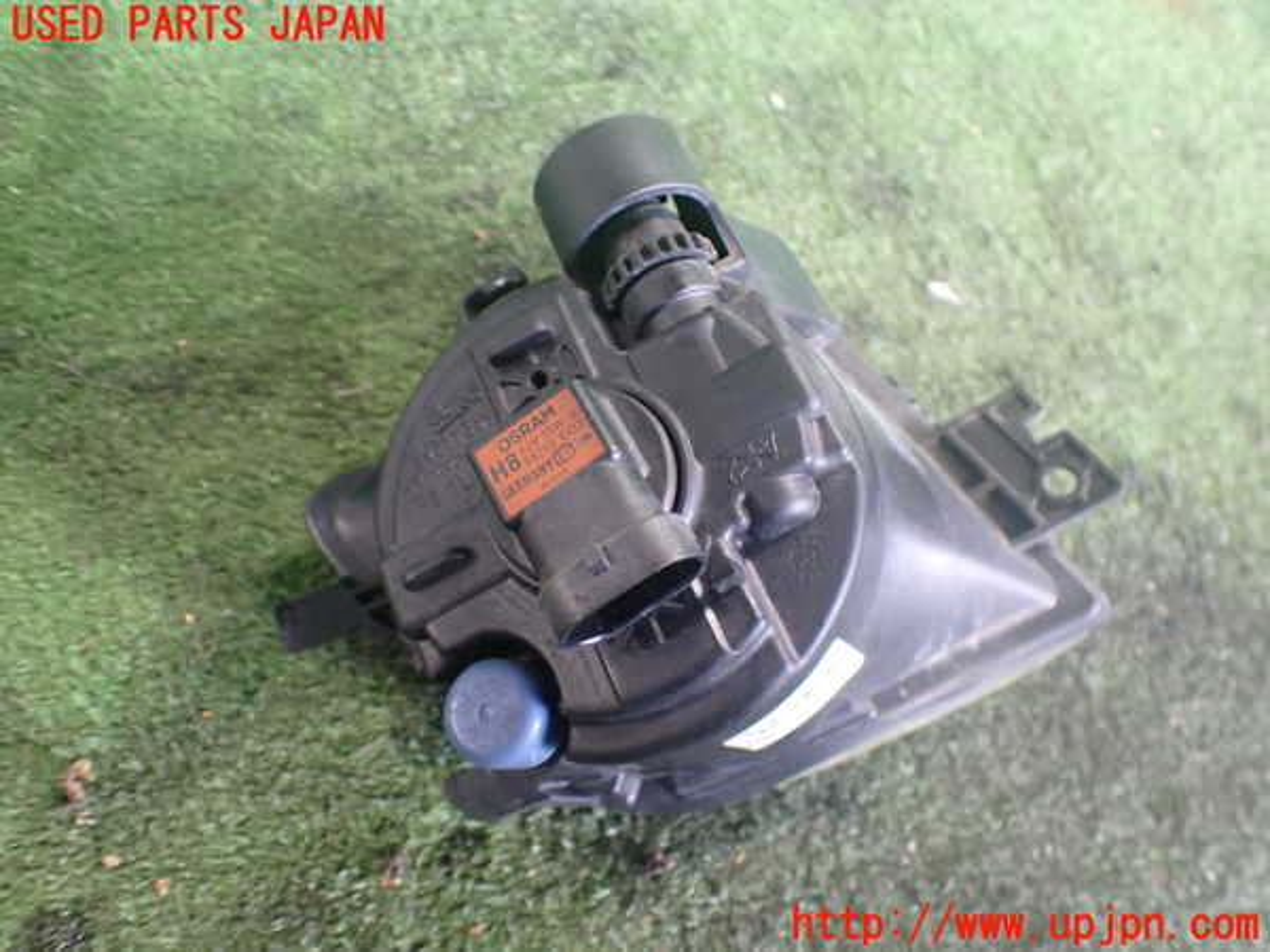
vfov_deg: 46.8
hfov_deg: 60.0
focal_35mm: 30
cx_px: 635
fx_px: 1101
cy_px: 476
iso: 800
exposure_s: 1/40
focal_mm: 5.4
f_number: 2.3
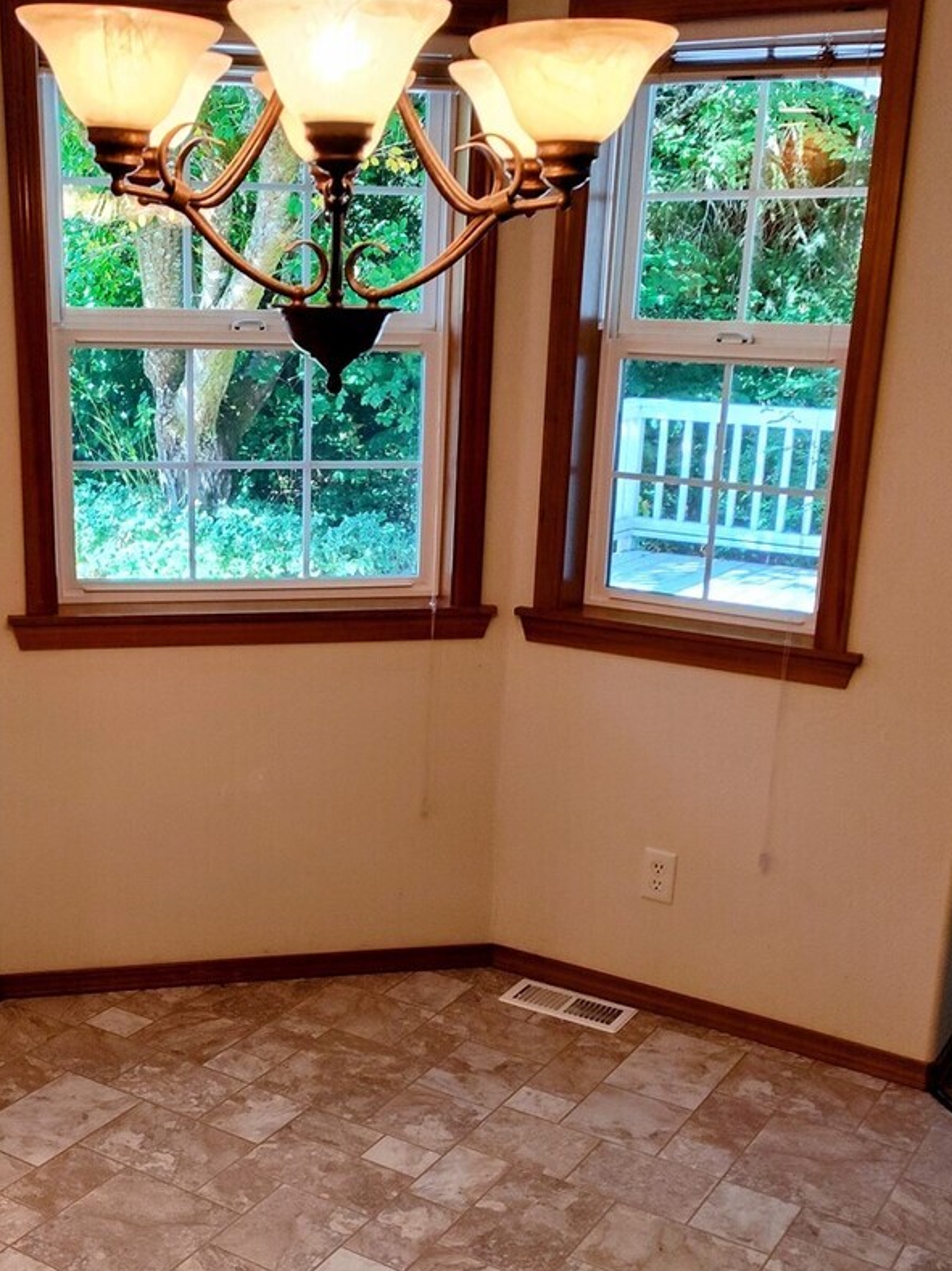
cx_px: 325
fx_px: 1541
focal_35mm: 42
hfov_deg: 34.0
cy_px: 744
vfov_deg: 44.6
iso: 497
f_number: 1.8
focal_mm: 5.56
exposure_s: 1/120
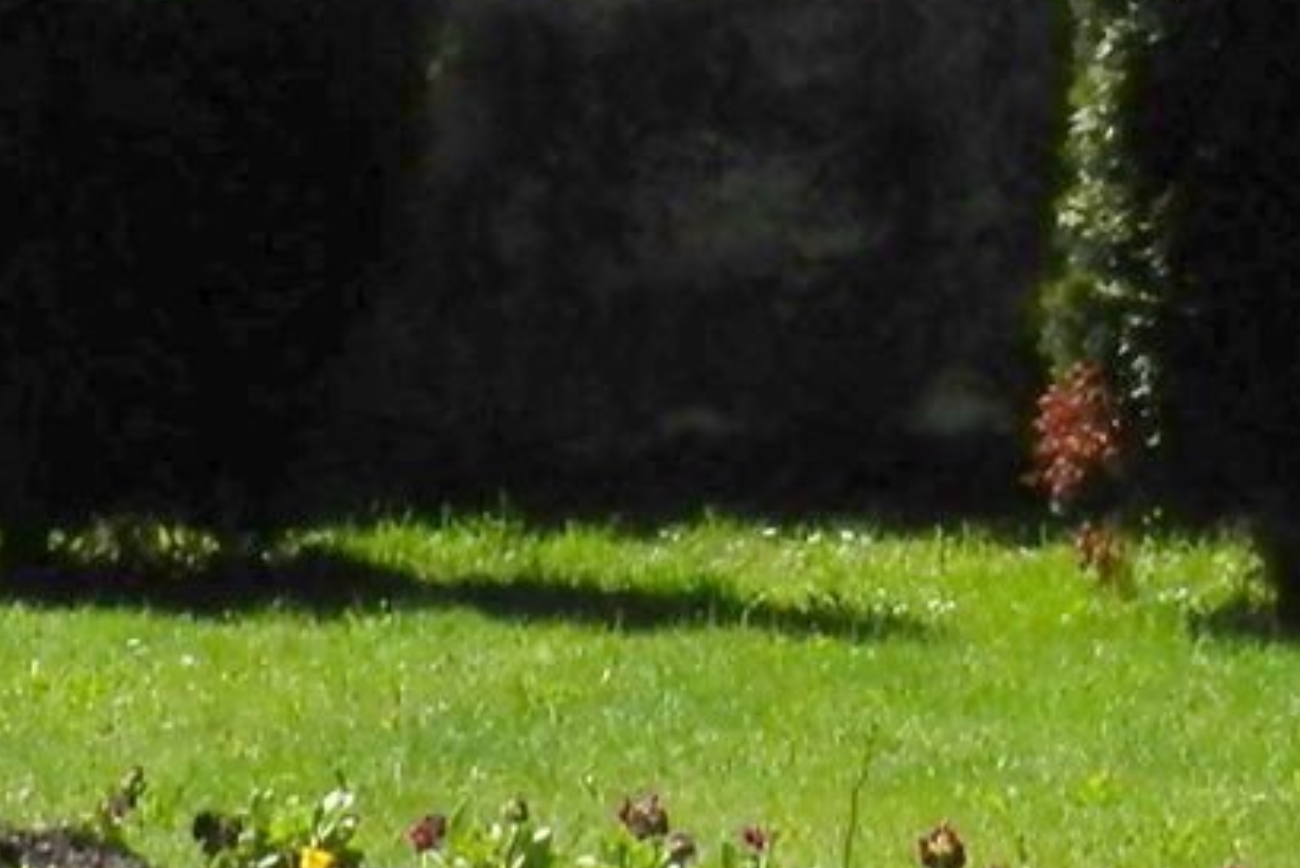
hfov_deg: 8.5
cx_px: 1468
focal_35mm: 239
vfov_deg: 5.6
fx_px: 8633
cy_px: -1065
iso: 80
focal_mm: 8.9
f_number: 4
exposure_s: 1/800
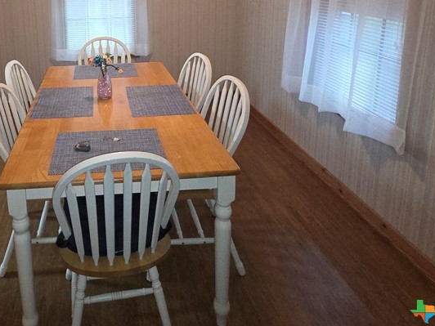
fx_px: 314
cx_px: 111
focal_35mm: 25
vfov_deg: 48.4
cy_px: 26
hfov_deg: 65.4
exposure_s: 1/60
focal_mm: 2.2
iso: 320
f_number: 2.2
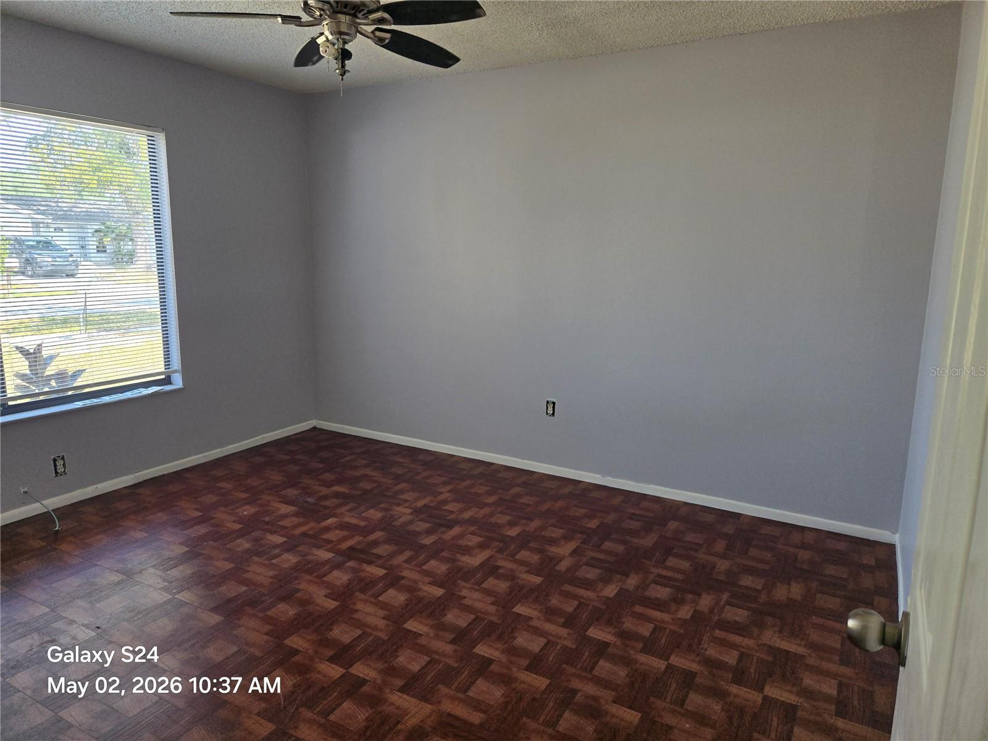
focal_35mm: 23
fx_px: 656
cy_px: 370
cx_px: 494
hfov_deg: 73.9
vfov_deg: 58.9
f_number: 1.8
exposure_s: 1/180
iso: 80
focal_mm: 5.4
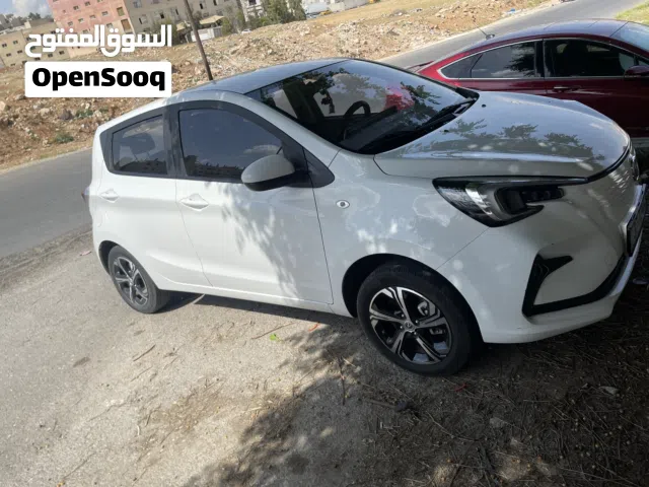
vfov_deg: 53.1
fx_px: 487
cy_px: 244
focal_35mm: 26
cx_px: 324
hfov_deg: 67.3
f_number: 1.6
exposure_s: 1/3610
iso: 32
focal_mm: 4.2
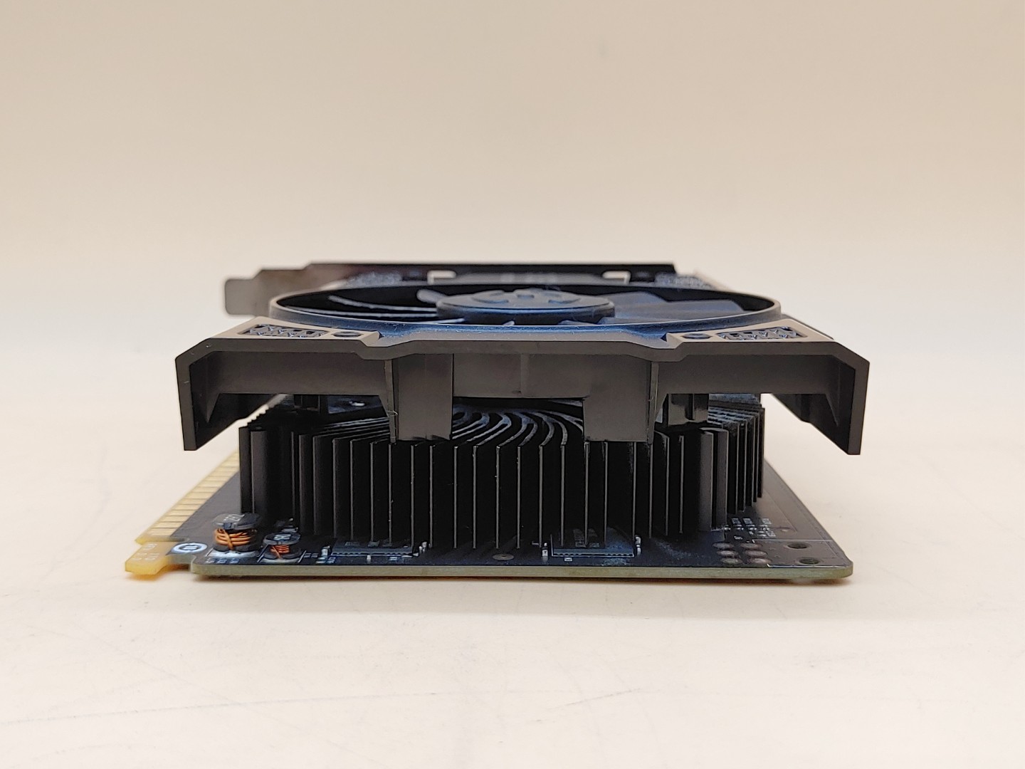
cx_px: 512
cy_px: 384
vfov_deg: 35.1
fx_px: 1214
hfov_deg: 45.8
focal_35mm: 41
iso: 50
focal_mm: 4.36
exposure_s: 1/74
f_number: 1.8
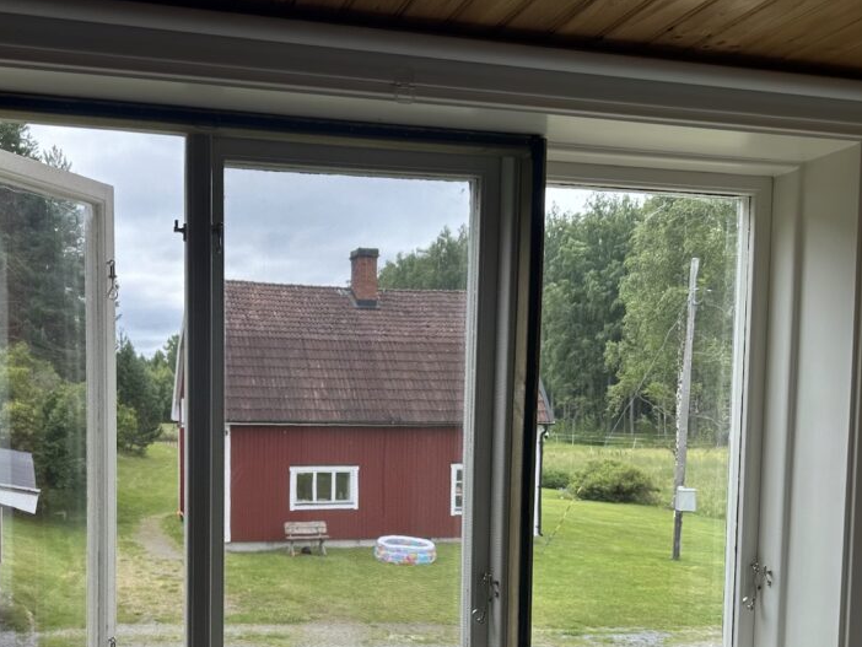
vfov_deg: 39.8
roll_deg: -0.7
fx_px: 872
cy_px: 468
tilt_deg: -3.7
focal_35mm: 35
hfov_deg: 51.7
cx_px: 290
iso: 80
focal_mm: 6.86
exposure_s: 1/1131
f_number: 1.78
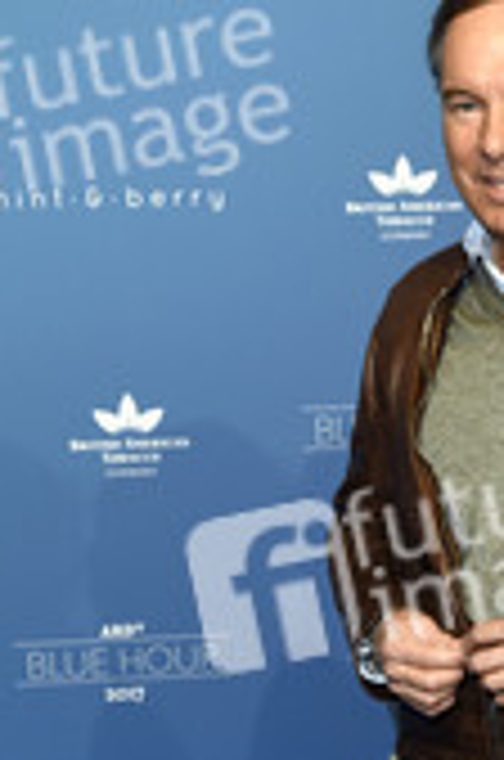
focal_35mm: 135
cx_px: 549
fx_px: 2846
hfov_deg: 10.0
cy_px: 791
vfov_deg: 14.9
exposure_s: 1/320
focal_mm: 38
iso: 400
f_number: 4
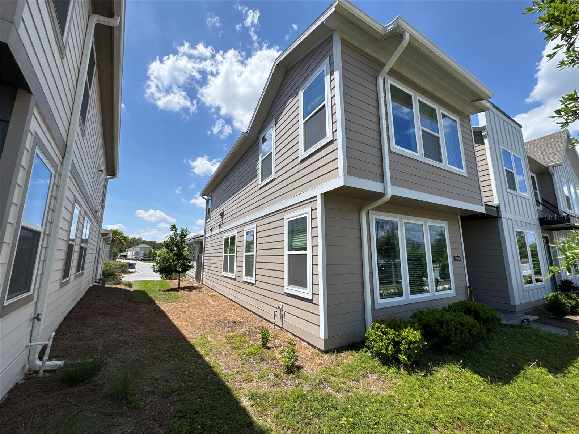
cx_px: 290
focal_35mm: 14
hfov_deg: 102.1
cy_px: 217
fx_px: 234
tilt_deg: +9.7
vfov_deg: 85.7
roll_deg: +0.2
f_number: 2.2
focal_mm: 2.22
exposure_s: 1/2208
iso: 50
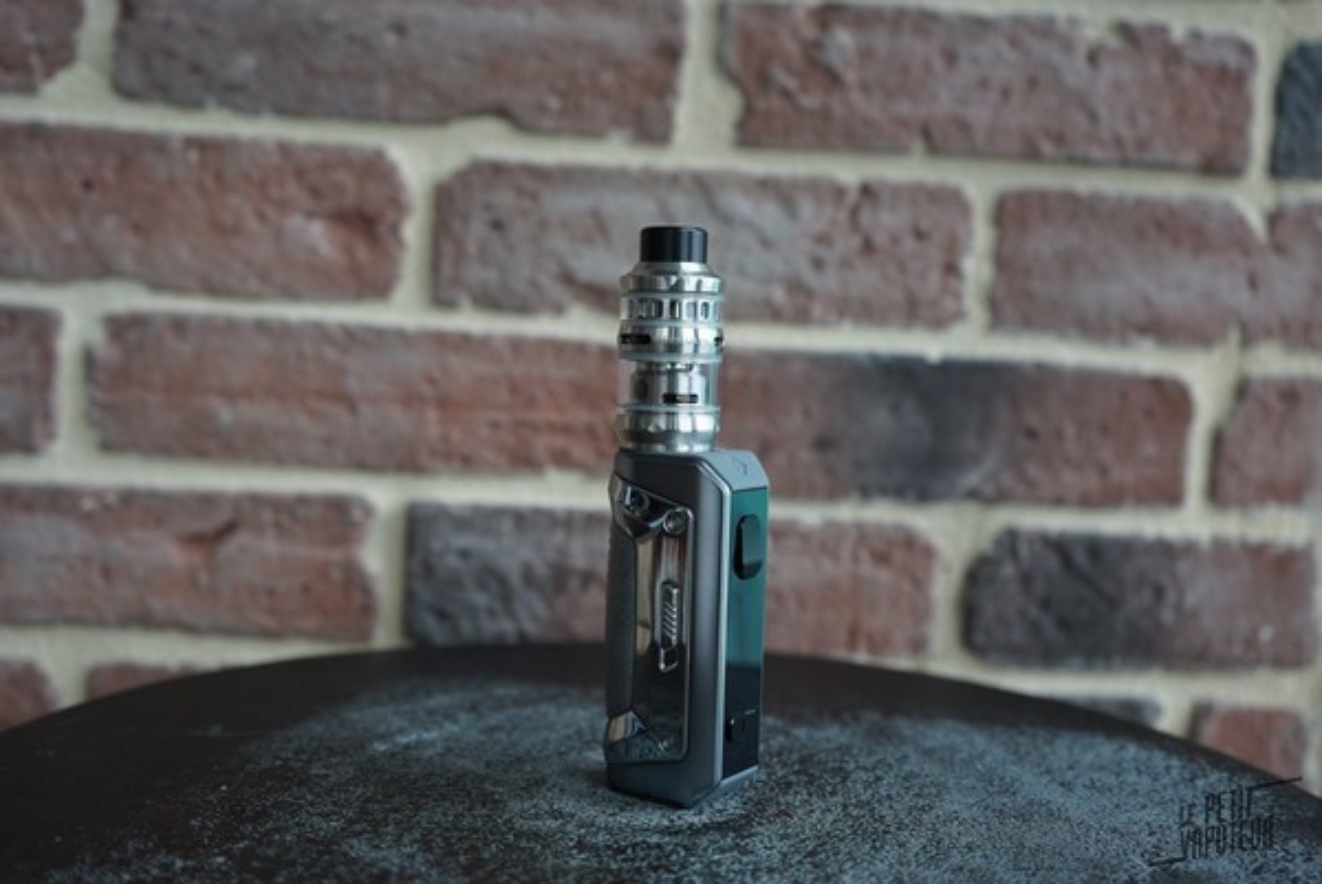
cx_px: 661
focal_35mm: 35
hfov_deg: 54.4
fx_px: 1286
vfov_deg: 37.9
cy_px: 442
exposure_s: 1/60
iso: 125
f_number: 4
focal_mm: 35
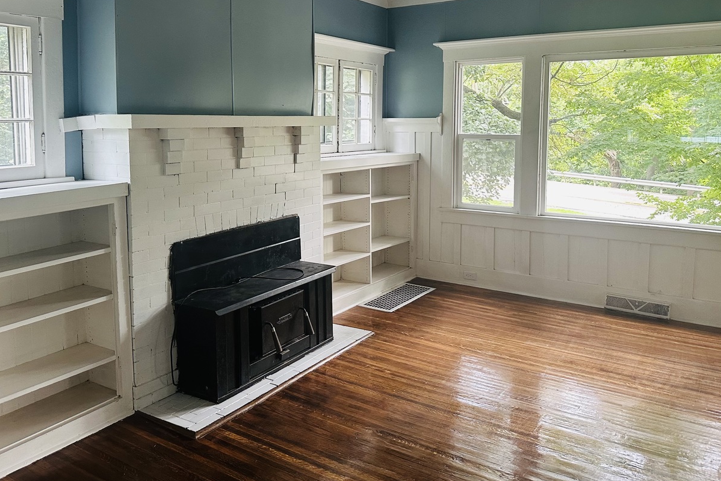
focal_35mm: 30
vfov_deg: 43.2
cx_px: 333
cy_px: 176
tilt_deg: -5.8
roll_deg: -0.5
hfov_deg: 61.8
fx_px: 601
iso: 320
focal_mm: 6.86
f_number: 1.78
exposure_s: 1/60
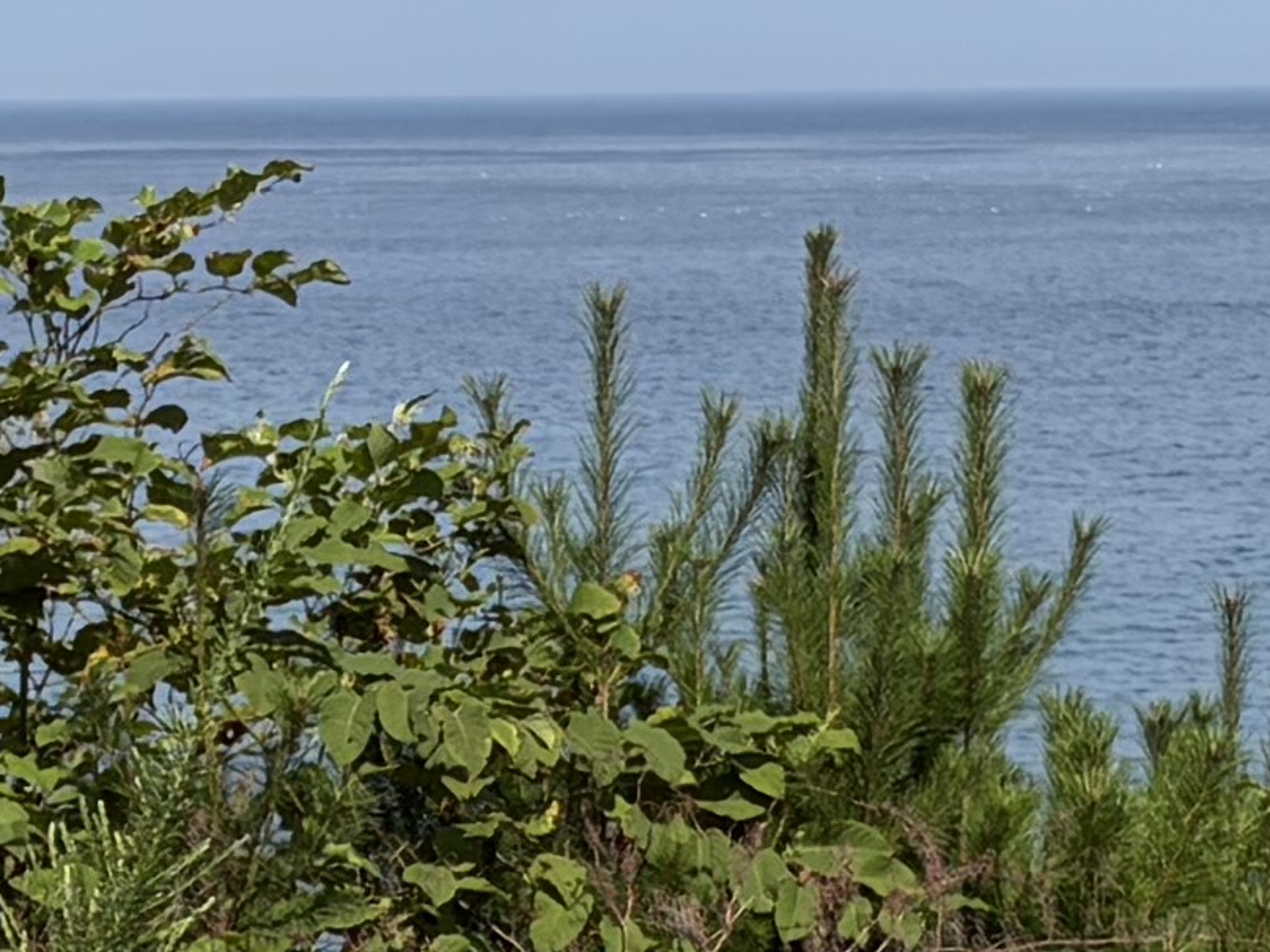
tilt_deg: -7.0
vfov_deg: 8.0
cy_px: 969
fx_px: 6750
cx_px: 280
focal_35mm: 184
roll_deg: +1.0
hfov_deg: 10.7
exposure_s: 1/4608
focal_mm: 5.96
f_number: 1.6
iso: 50
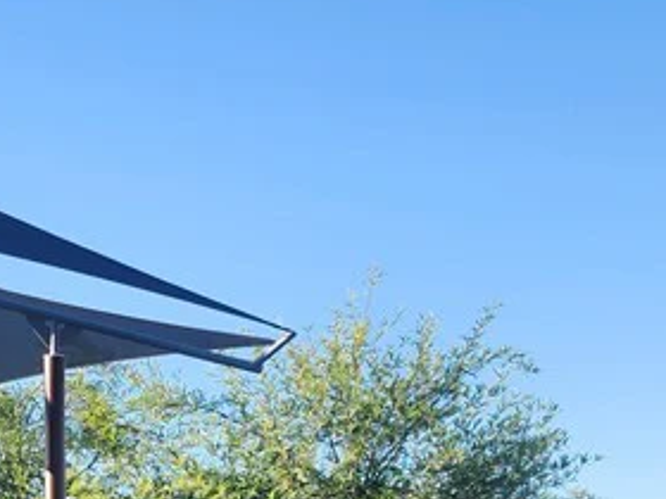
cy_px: 706
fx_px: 1616
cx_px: -107
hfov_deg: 21.8
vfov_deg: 16.3
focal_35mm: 84
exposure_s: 1/321
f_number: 1.8
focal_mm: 6.4
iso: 12
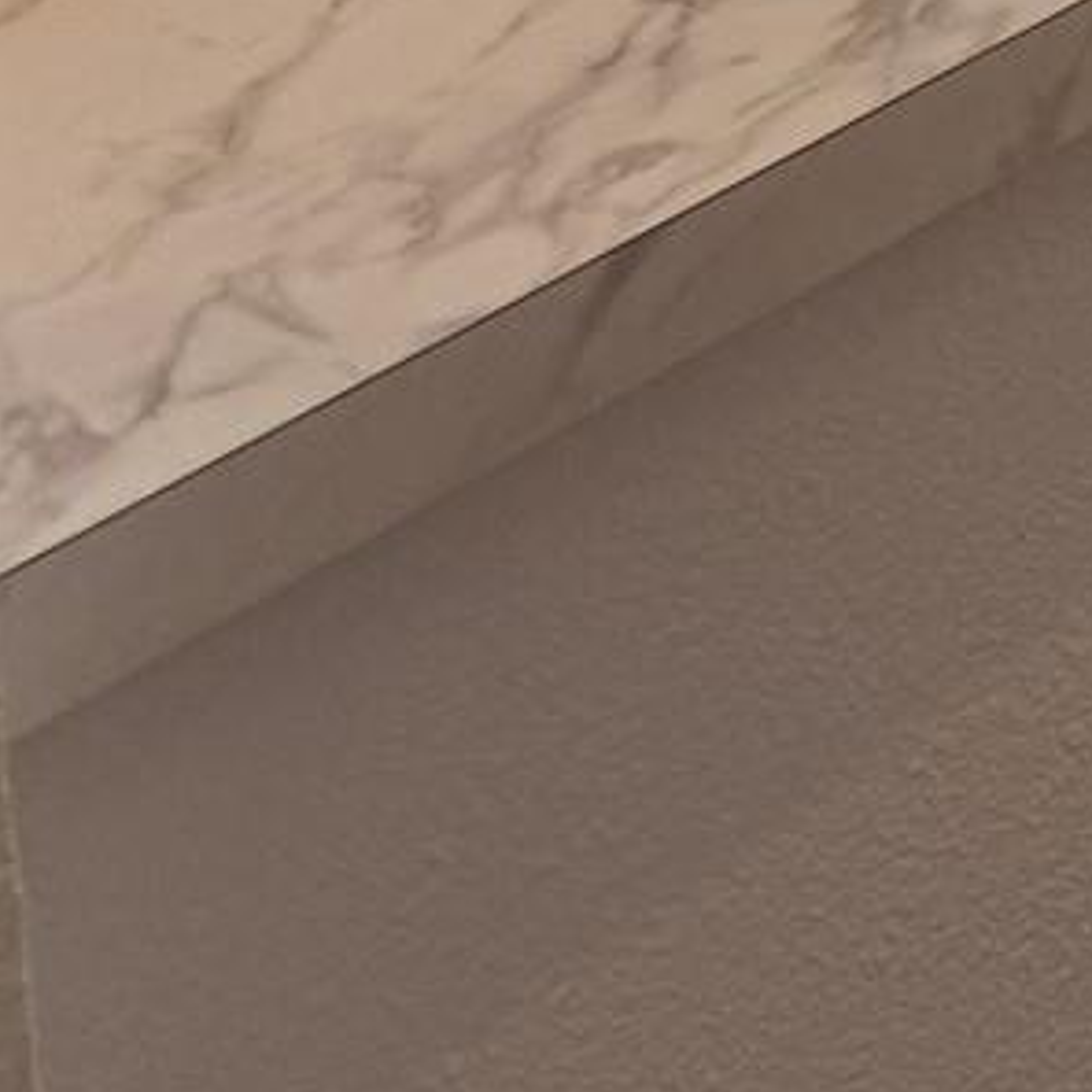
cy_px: -1380
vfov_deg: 10.5
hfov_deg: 9.4
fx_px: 5246
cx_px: 3239
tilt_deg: -6.6
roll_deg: +1.4
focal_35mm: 147
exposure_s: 1/236
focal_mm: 6.76
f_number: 1.78
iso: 64
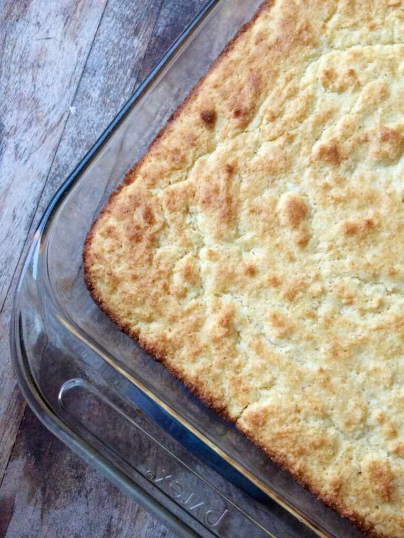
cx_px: 202
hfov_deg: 48.2
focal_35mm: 29
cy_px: 269
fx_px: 451
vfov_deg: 61.7
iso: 320
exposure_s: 1/15
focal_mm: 4.15
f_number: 2.2
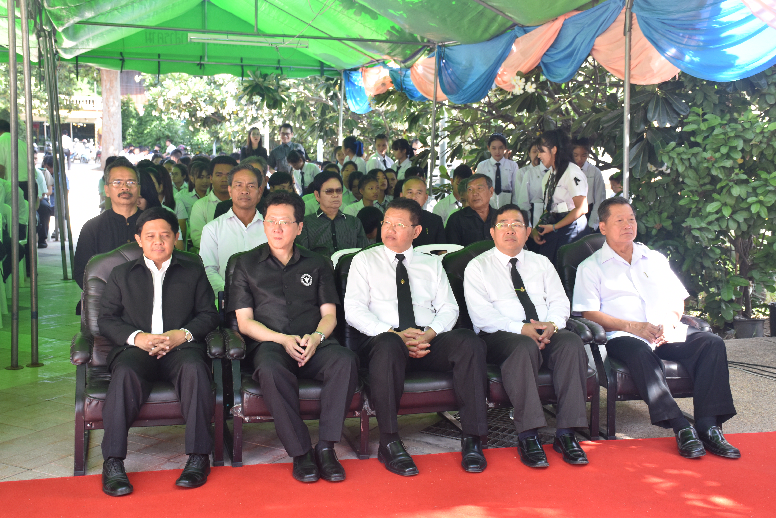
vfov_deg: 29.9
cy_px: 259
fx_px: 970
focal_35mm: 45
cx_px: 388
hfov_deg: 43.6
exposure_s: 1/125
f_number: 5.6
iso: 400
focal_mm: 30
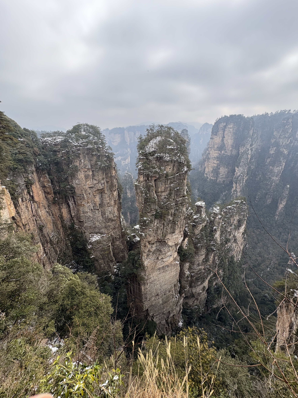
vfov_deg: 102.1
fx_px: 161
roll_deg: +0.8
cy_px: 199
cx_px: 149
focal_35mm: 14
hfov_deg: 85.7
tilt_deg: -22.4
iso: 50
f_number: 2.2
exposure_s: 1/587
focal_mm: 2.22
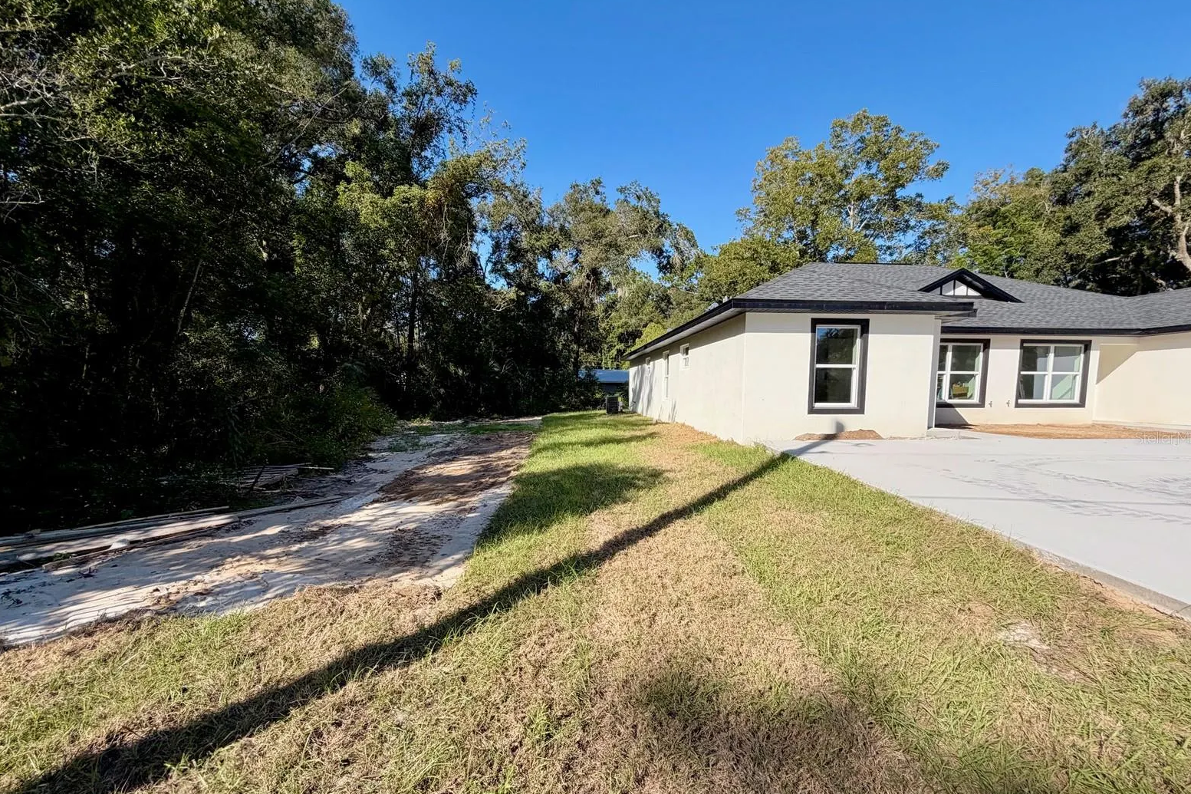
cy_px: 438
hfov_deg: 100.4
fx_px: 496
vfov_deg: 77.1
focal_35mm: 15
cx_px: 594
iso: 40
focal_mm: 2.22
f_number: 2.2
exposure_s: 1/701
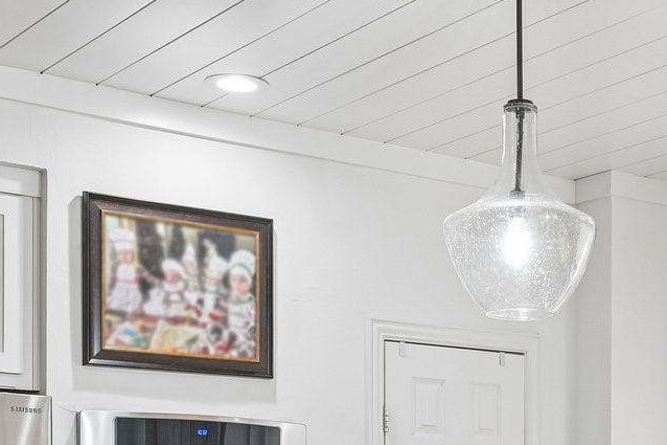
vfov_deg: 16.5
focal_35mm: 79
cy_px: 554
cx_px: 613
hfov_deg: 25.0
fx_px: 1456
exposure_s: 1/20
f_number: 8
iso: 400
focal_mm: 24.5
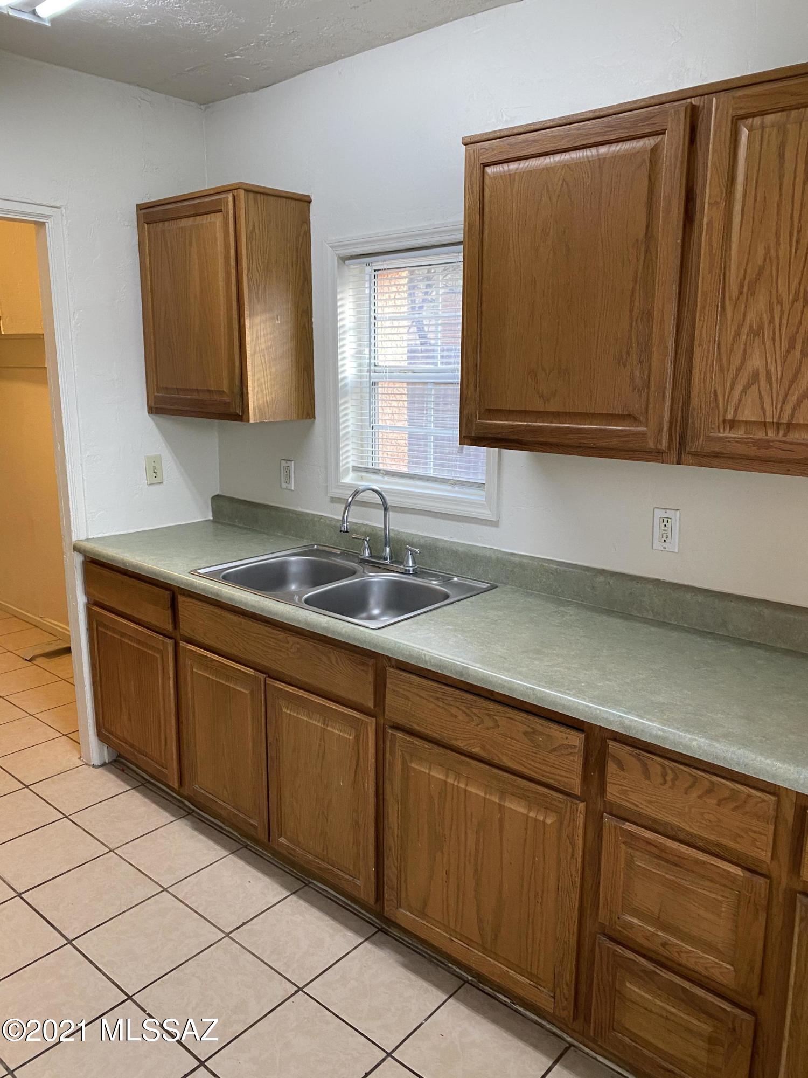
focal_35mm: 26
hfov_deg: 53.1
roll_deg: -0.2
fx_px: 809
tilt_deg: -11.8
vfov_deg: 67.3
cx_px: 404
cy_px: 539
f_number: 1.8
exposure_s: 1/60
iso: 160
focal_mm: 4.25
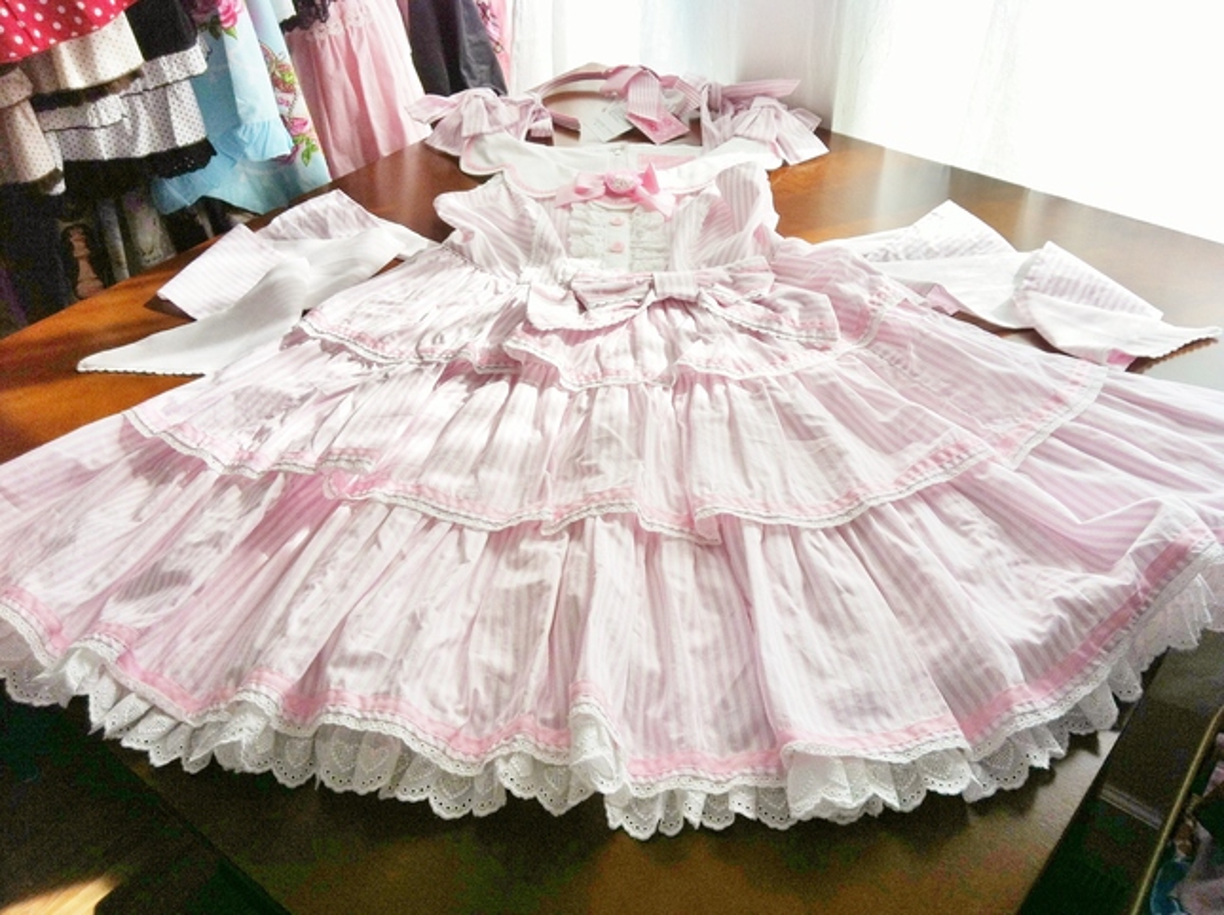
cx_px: 612
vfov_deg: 40.6
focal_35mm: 35
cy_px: 458
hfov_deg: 52.7
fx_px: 1236
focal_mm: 3.85
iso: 80
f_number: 2.8
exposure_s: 1/190
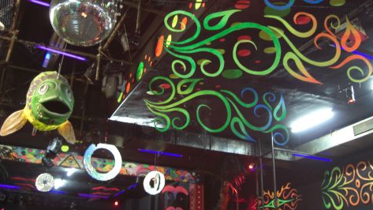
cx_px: 188
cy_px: 76
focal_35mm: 42
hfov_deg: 48.4
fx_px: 415
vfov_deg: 28.2
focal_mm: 7.9
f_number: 2.8
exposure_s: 1/2
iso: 200
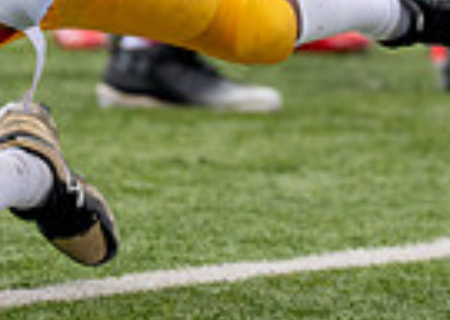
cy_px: -120
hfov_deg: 1.4
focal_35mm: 1395
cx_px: 195
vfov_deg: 1.0
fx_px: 17802
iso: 250
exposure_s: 1/3200
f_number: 2.8
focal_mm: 200
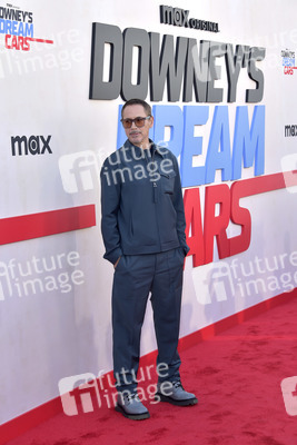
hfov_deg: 18.9
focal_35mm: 72
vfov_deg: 28.1
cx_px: 148
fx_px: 890
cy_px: 222
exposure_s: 1/250
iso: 250
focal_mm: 72
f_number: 6.3
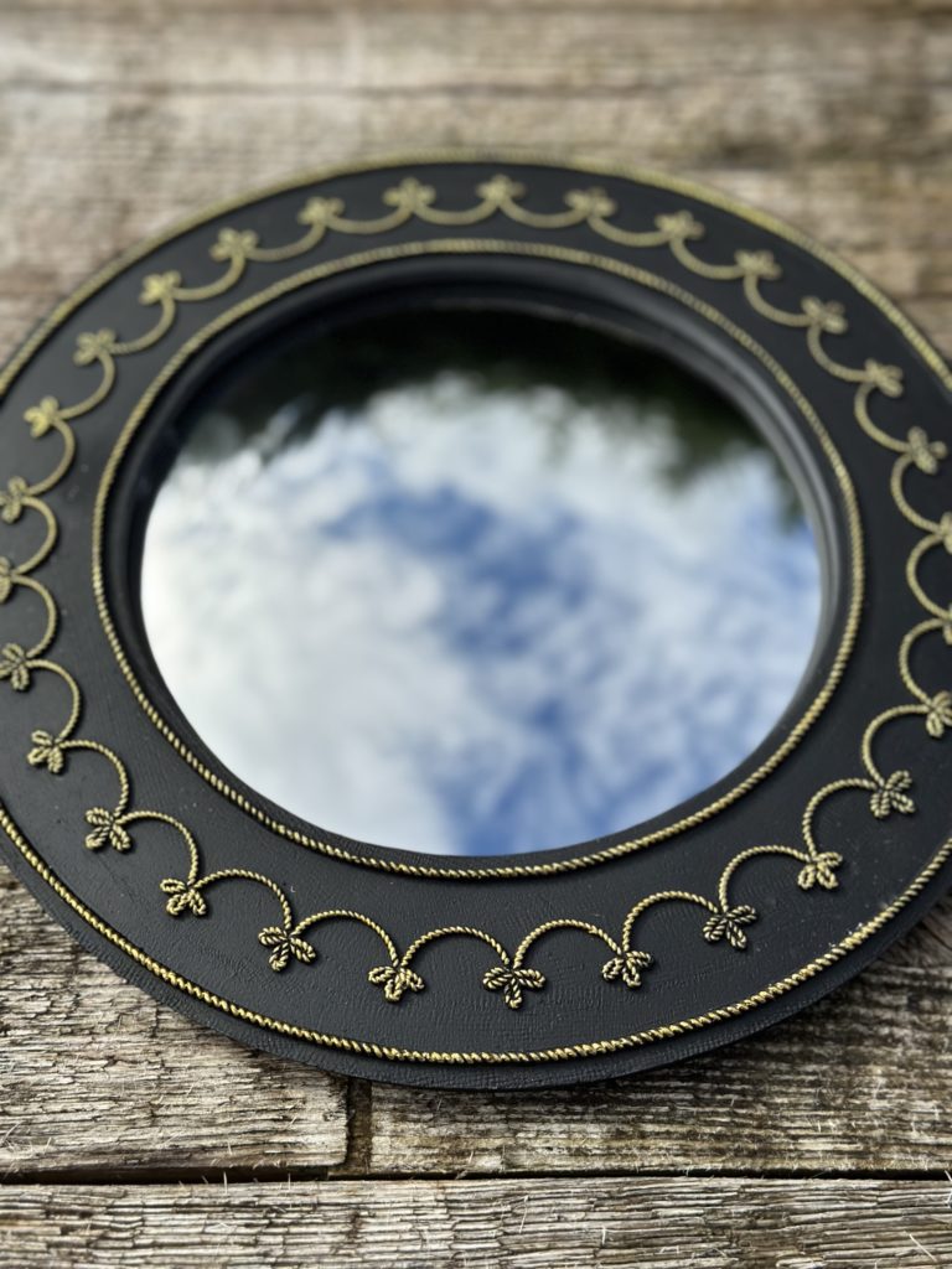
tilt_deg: -60.1
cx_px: 476
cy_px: 634
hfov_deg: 30.3
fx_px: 1760
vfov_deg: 39.7
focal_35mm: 48
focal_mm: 6.86
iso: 100
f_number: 1.78
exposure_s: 1/7092
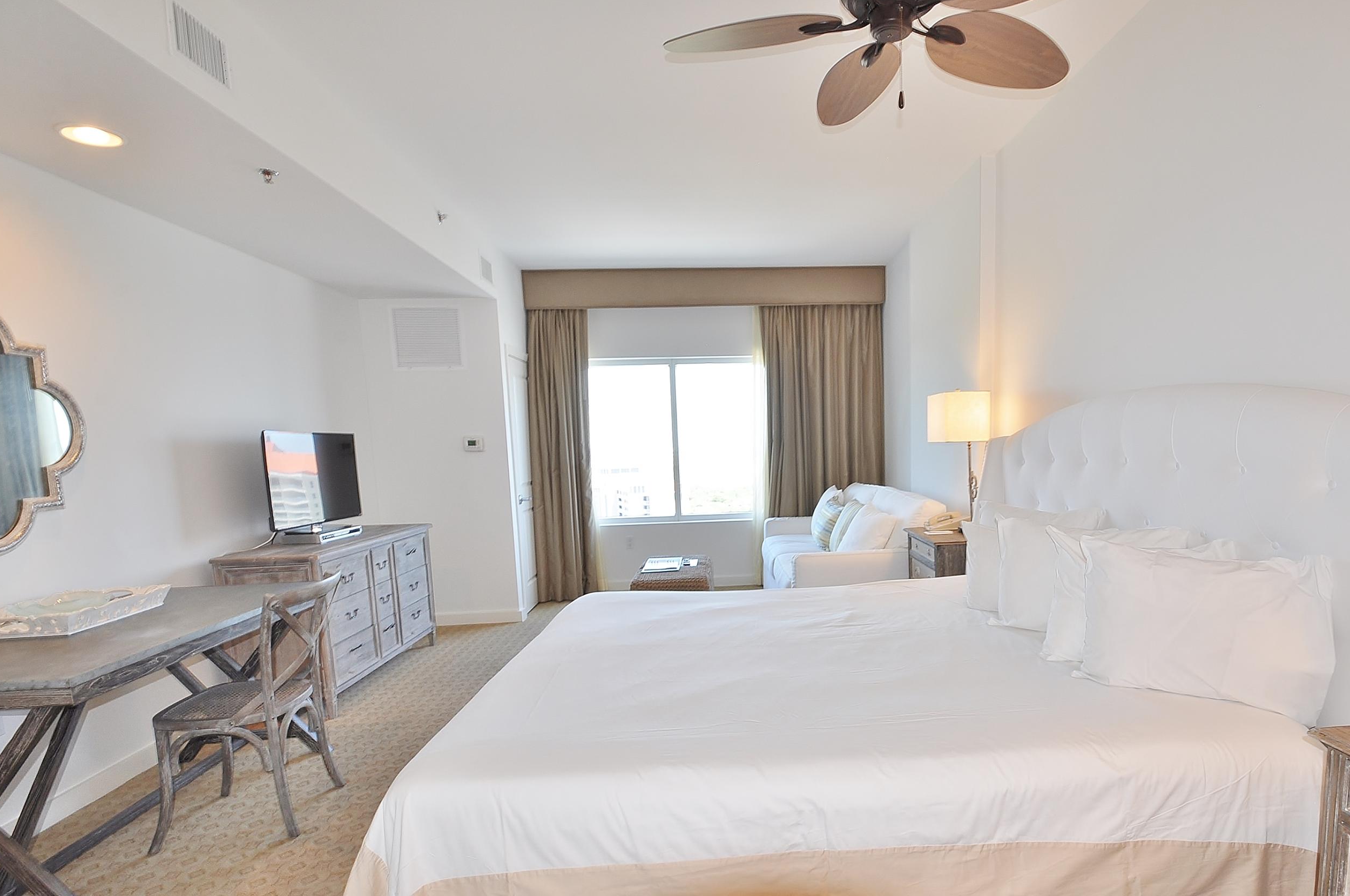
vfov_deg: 66.7
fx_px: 674
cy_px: 527
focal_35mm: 18
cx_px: 779
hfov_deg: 89.4
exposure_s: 1/5
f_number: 14
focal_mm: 10
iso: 200
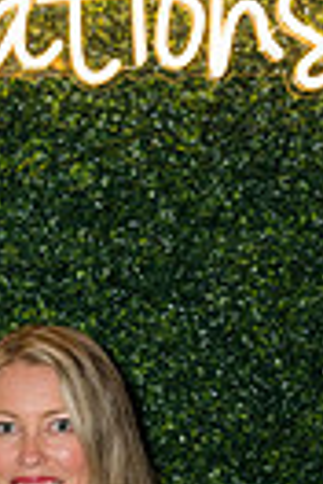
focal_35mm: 181
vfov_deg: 11.0
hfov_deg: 7.5
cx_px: -139
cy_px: 682
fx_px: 2436
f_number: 5
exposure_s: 1/160
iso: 800
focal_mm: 53
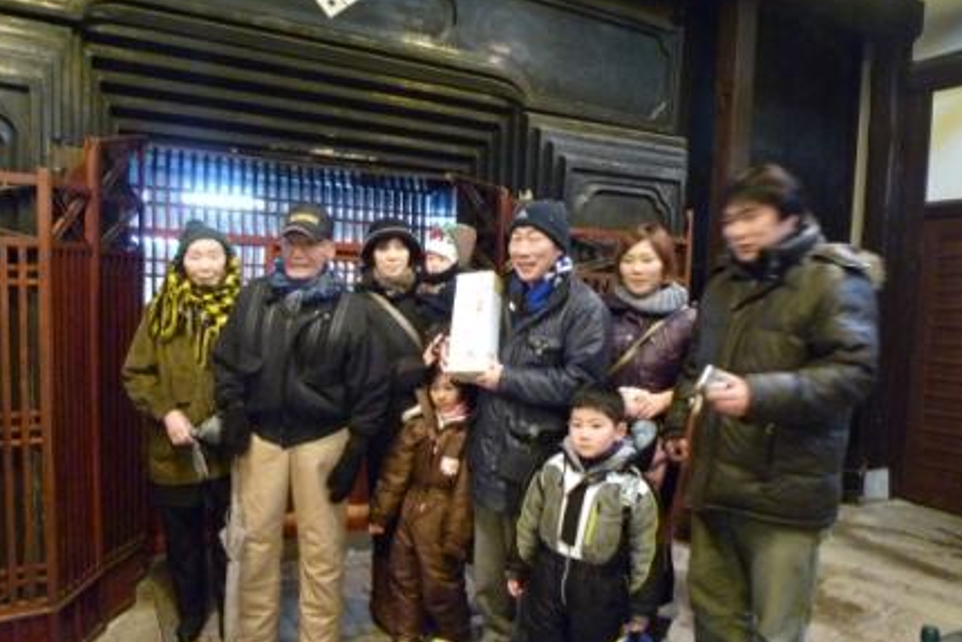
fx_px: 695
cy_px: 347
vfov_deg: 49.5
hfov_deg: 69.4
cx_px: 477
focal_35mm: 26
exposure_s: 1/8
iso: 500
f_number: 2.2
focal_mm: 4.3
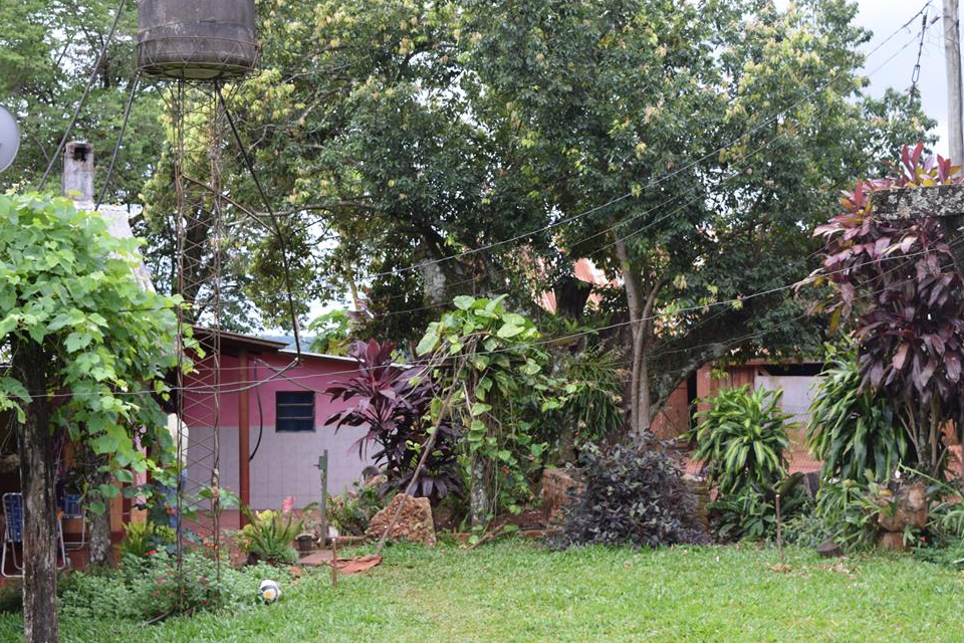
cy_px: 337
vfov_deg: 21.2
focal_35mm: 64
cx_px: 511
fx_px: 1714
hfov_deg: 31.4
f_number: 7.1
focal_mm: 40
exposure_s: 1/200
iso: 400
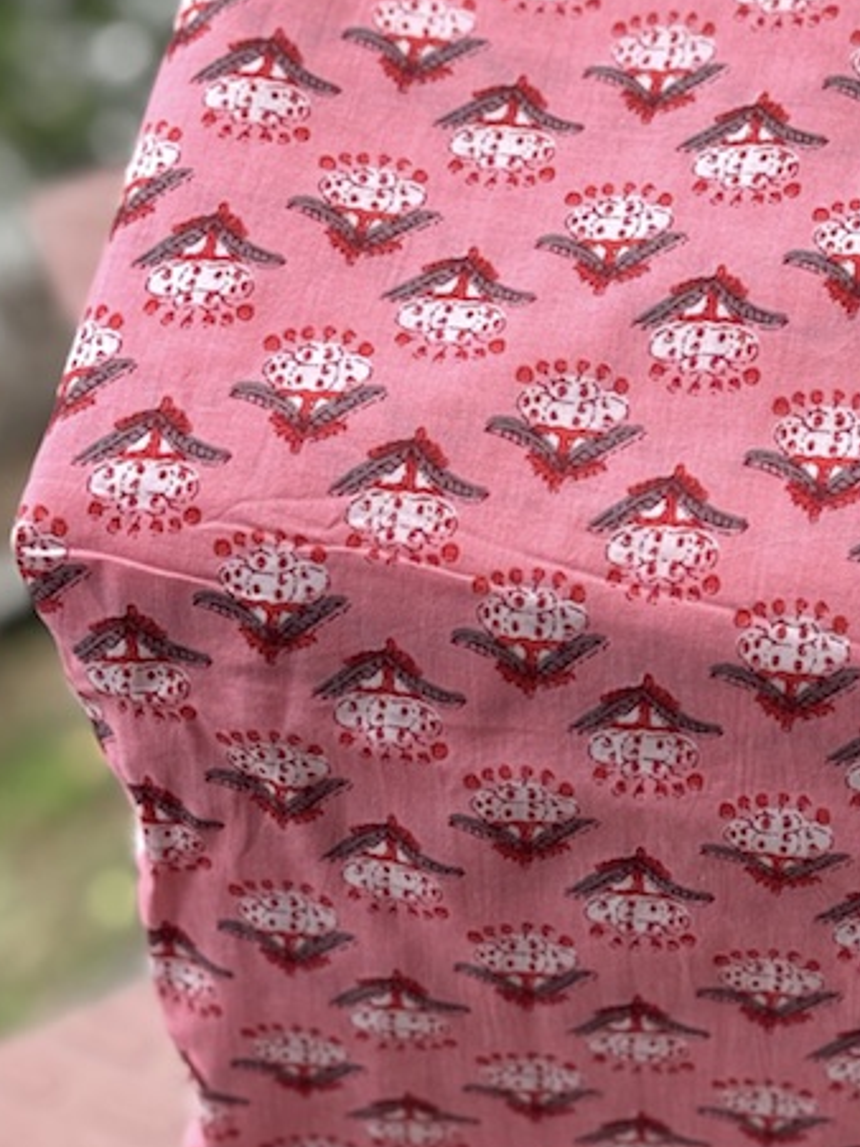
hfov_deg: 13.7
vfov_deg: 18.5
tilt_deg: -53.8
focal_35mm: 106
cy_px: 376
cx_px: 915
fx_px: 3513
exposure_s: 1/939
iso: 64
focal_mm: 6.76
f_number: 1.78
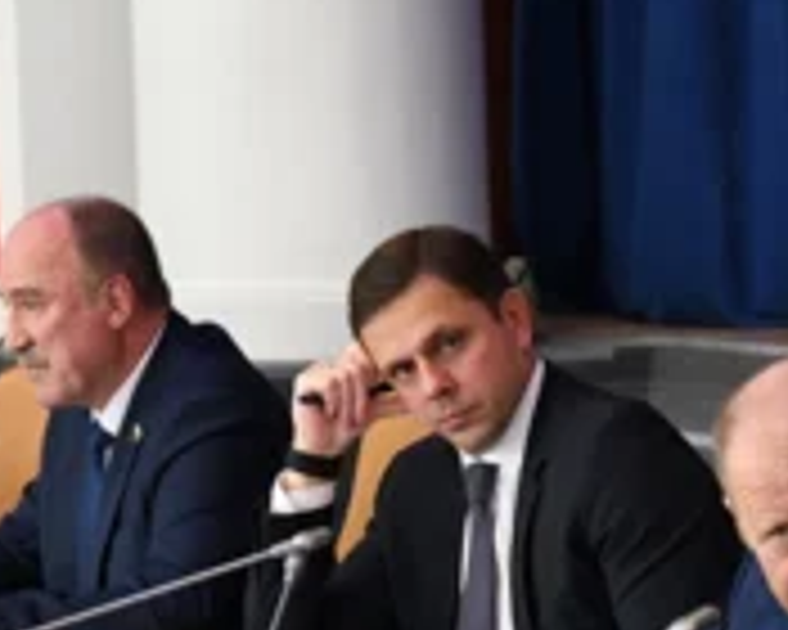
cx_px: 324
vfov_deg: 6.4
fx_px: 5621
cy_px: 587
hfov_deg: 8.0
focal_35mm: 241
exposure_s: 1/60
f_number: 5.6
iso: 3200
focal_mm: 75
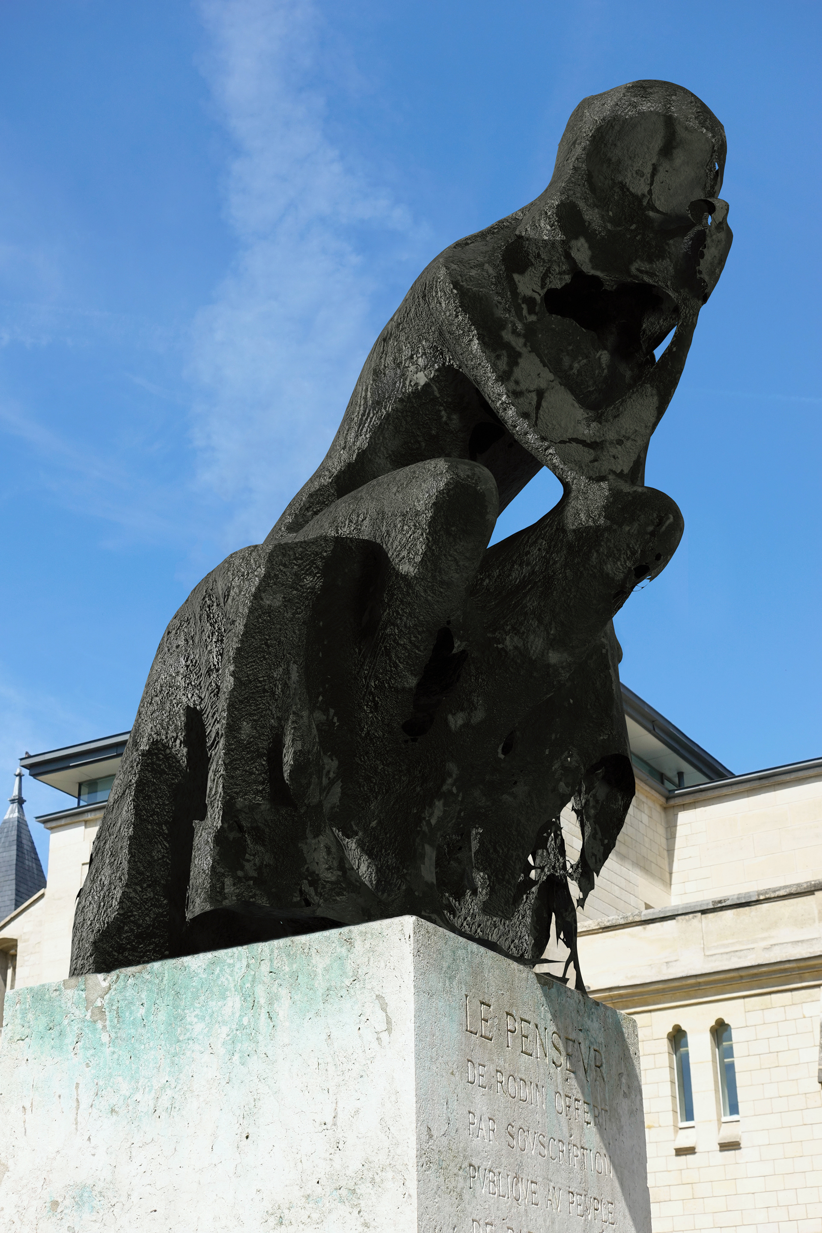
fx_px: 1815
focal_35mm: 53
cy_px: 616
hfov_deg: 25.5
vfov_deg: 37.5
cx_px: 411
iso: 125
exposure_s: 1/400
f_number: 5.6
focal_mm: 19.48
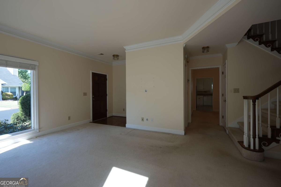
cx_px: 140
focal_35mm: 16
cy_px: 94
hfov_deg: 96.7
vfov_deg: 73.7
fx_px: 125
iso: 100
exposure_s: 1/200
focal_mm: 16
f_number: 2.8
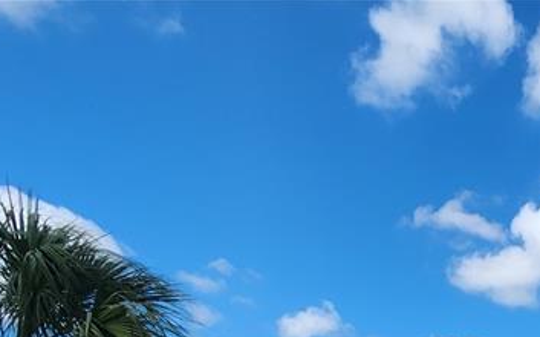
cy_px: 587
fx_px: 588
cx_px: 734
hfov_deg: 33.0
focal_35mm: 40
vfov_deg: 21.9
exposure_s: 1/1742
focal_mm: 2.2
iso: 50
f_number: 2.2
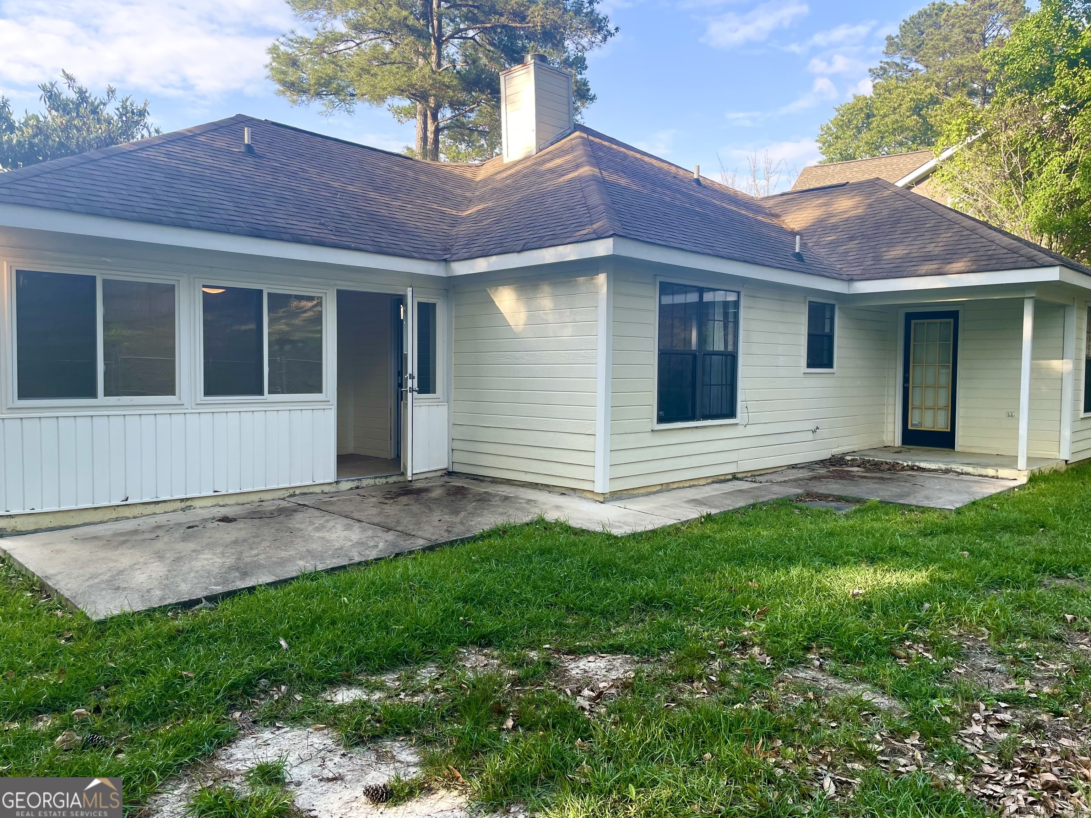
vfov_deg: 53.1
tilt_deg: -2.8
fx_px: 819
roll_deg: -0.4
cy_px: 409
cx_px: 546
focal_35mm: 26
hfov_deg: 67.3
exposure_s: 1/381
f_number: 1.6
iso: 32
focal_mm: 4.2
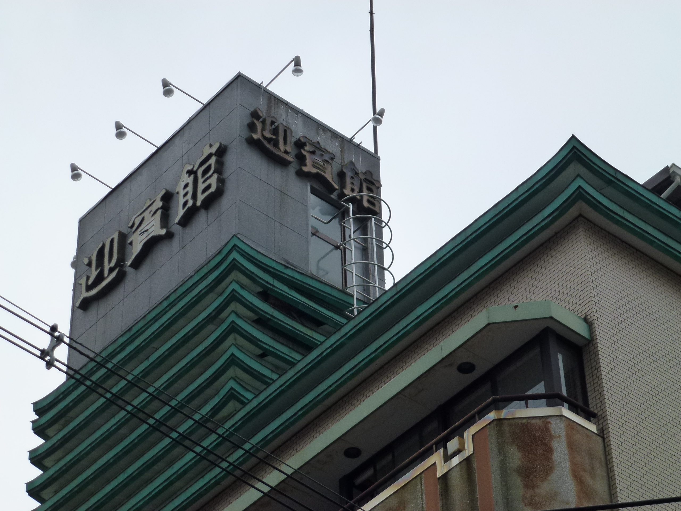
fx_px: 2223
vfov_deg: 13.1
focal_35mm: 113
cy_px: 256
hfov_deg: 17.4
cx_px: 340
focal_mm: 20.2
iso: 160
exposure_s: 1/640
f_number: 5.1
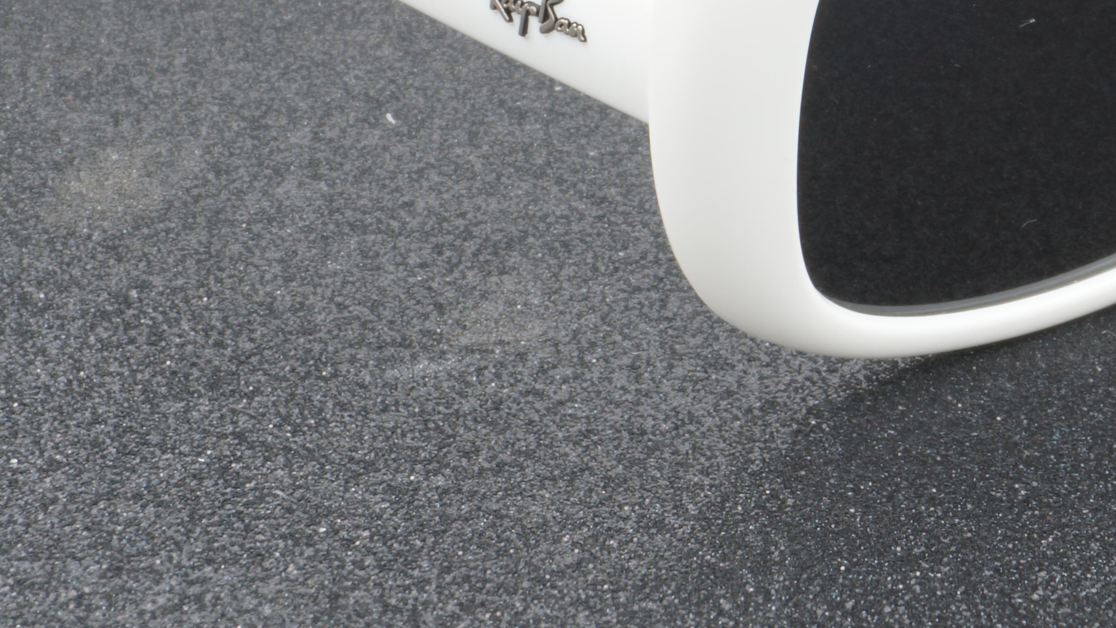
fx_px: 3522
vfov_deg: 10.1
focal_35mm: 119
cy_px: -58
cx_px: 953
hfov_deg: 17.8
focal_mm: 40
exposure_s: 1.6
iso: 100
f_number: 32
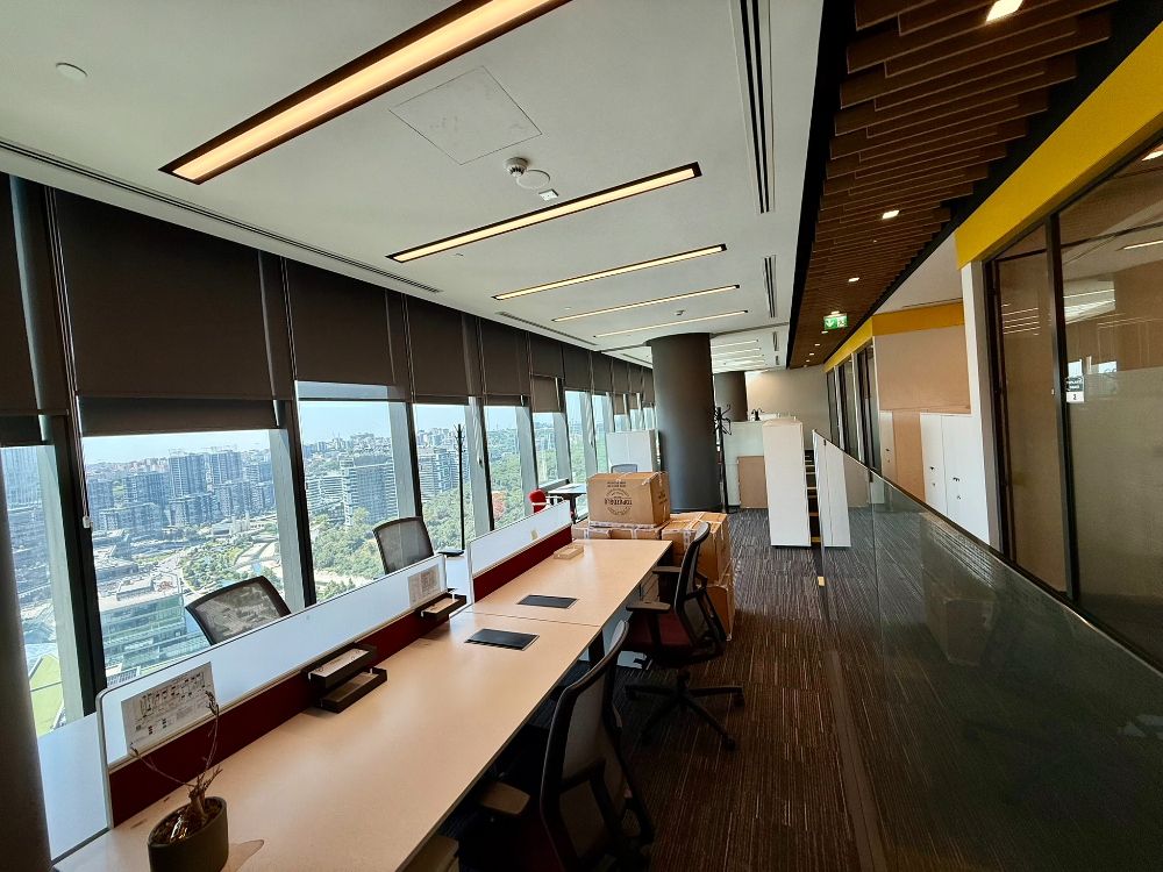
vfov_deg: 85.7
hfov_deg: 102.1
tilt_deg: -0.5
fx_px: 470
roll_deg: +4.8
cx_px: 582
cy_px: 436
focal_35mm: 14
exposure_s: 1/224
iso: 64
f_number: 2.2
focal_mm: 2.22
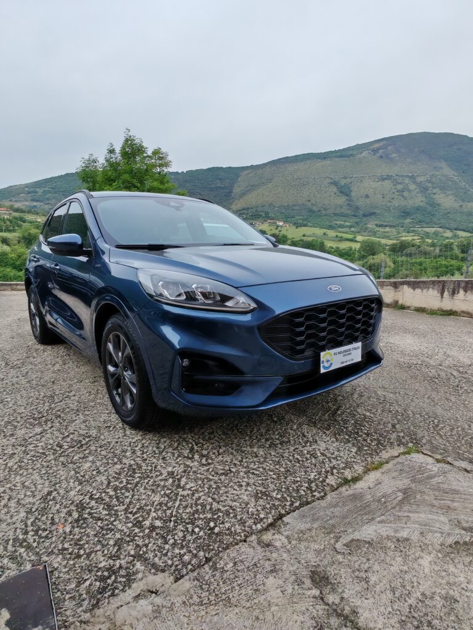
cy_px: 315
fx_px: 383
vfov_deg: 79.0
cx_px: 236
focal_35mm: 21
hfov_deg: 63.4
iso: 50
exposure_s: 1/790
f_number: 2.2
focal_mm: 1.96
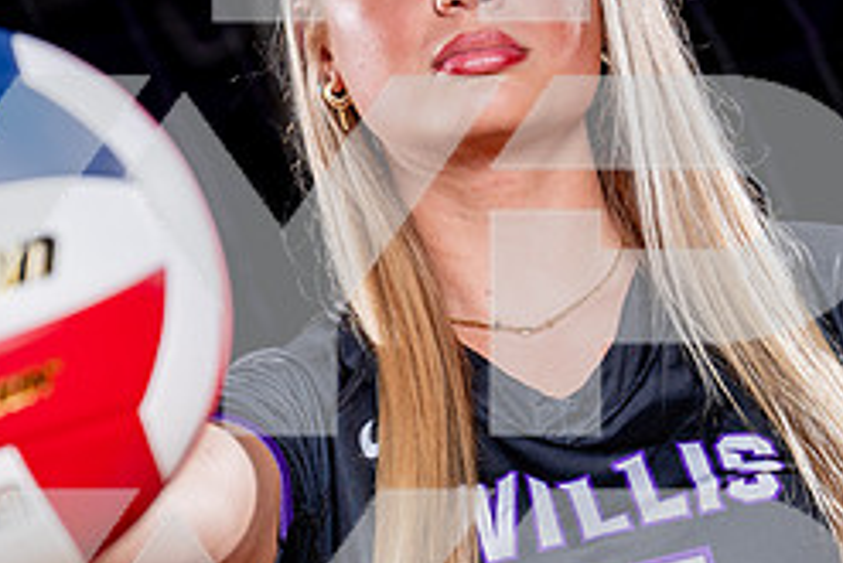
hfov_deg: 12.2
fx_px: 3960
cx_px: 423
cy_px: 258
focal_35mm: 169
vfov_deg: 8.1
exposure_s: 1/250
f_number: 4
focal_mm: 70
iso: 100
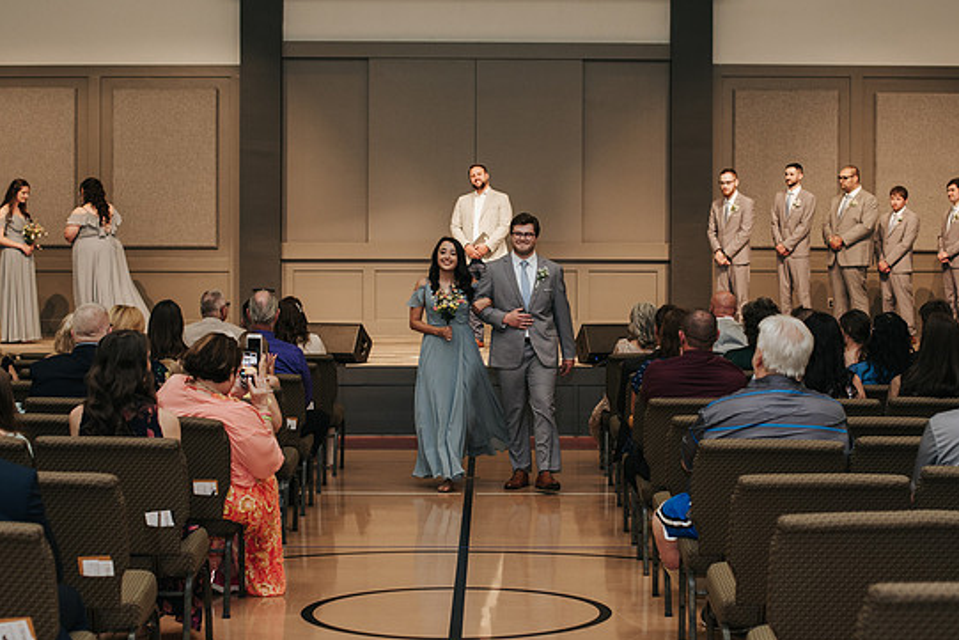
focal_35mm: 75
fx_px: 1998
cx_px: 502
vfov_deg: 18.2
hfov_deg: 27.0
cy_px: 308
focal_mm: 50
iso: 1000
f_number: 3.2
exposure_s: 1/200
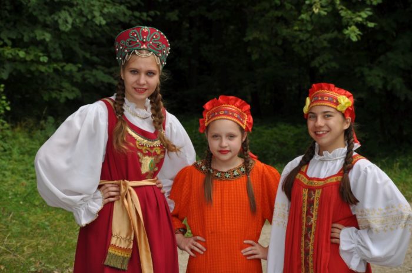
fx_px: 1577
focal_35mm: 138
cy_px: 136
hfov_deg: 14.9
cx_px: 206
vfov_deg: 9.9
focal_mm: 92
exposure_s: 1/200
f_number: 7.1
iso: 200
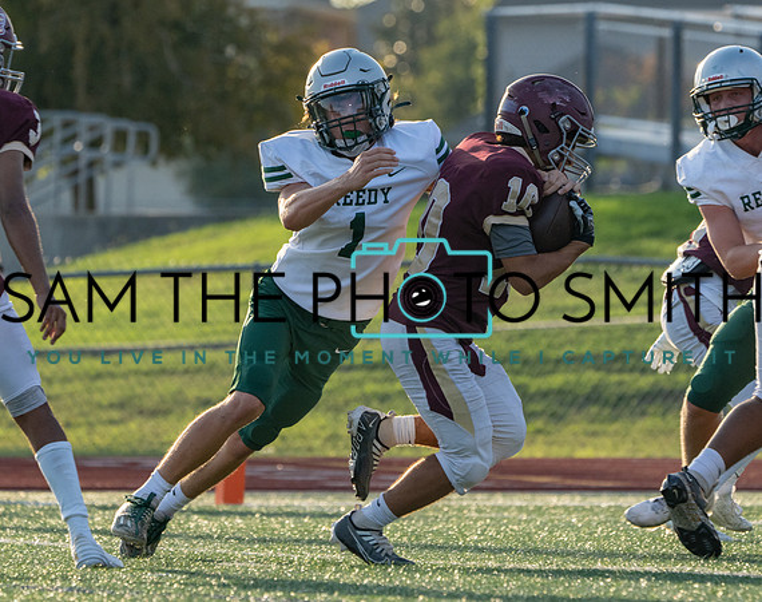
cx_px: 439
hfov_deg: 3.6
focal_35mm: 535
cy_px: 258
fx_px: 12015
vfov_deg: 2.9
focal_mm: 358
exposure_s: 1/1250
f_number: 8
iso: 1250
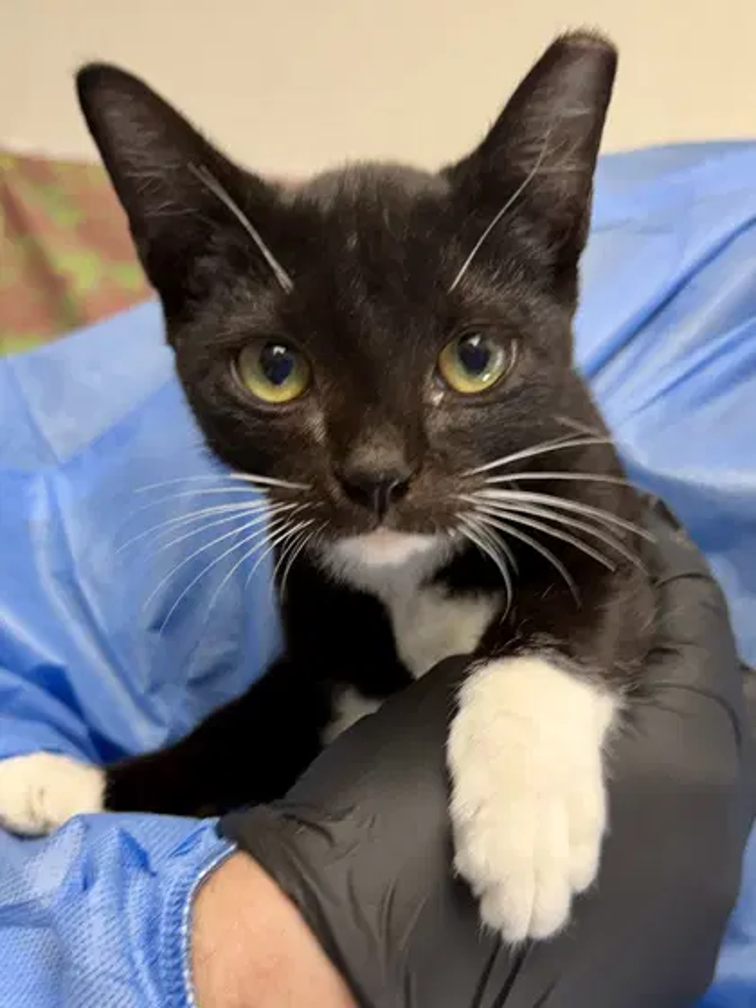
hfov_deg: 56.8
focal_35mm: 24
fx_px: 699
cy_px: 504
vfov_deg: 71.6
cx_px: 378
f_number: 1.78
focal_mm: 6.76
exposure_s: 1/120
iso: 125
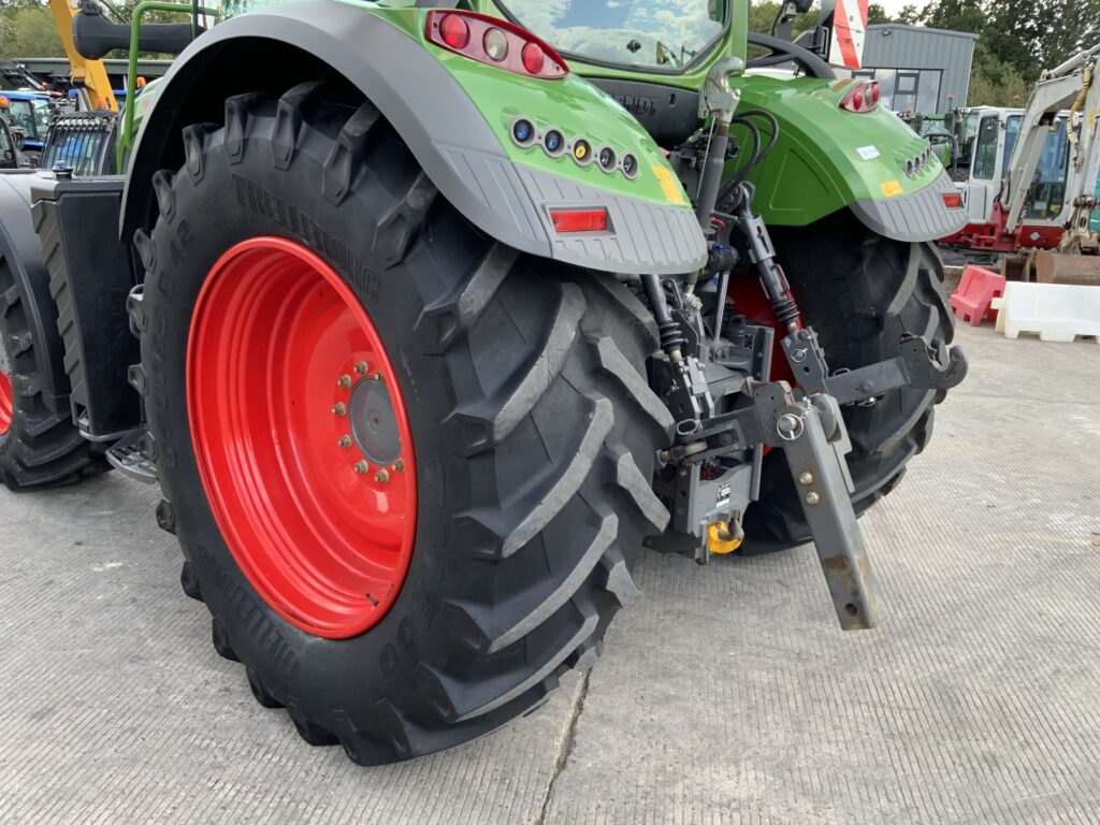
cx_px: 550
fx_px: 922
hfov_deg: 61.7
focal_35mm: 29
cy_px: 412
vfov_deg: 48.2
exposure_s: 1/154
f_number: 1.8
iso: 16
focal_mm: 3
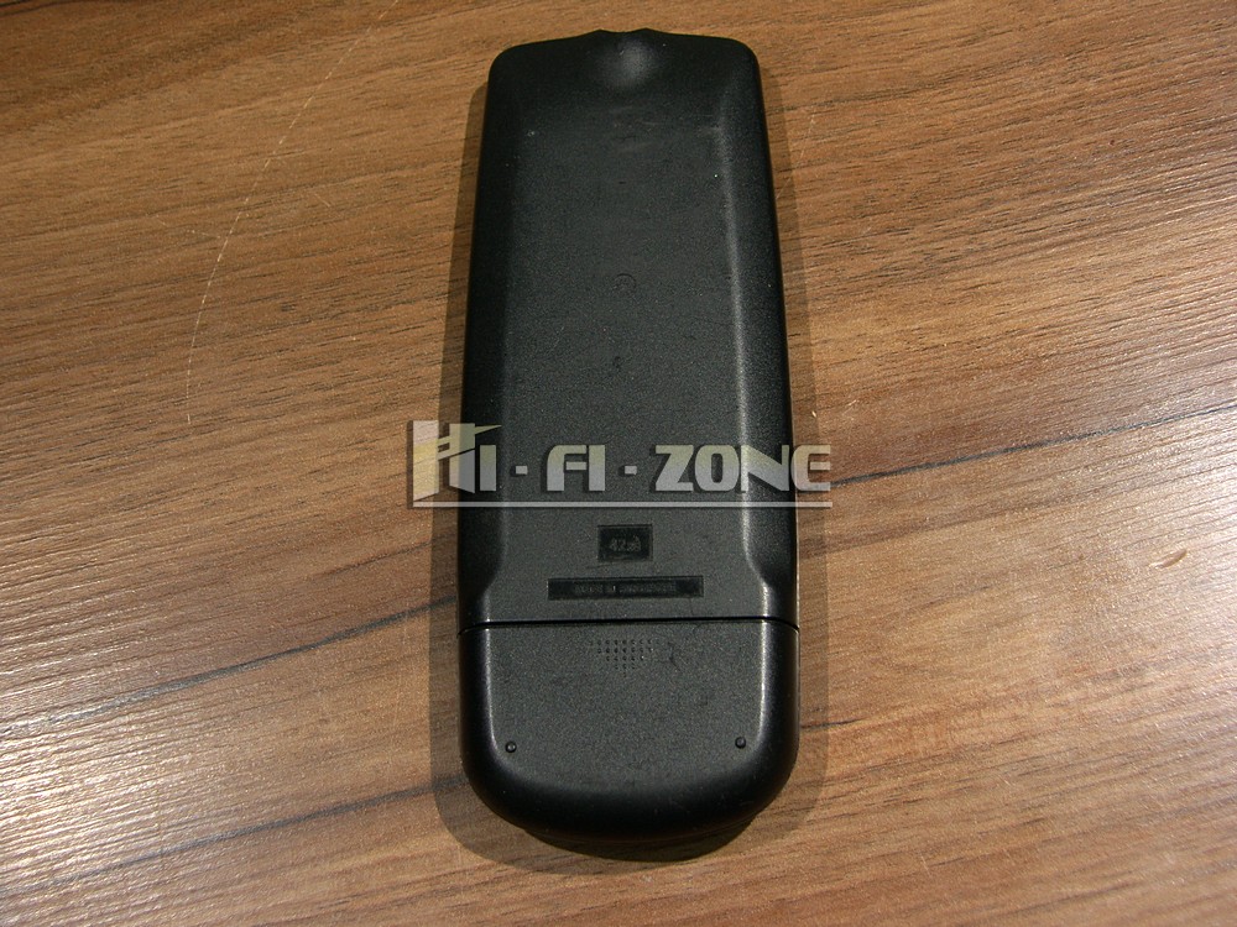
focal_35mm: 50
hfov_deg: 38.2
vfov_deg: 29.1
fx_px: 1787
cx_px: 618
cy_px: 464
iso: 50
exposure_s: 1/50
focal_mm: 12.9
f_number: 2.5
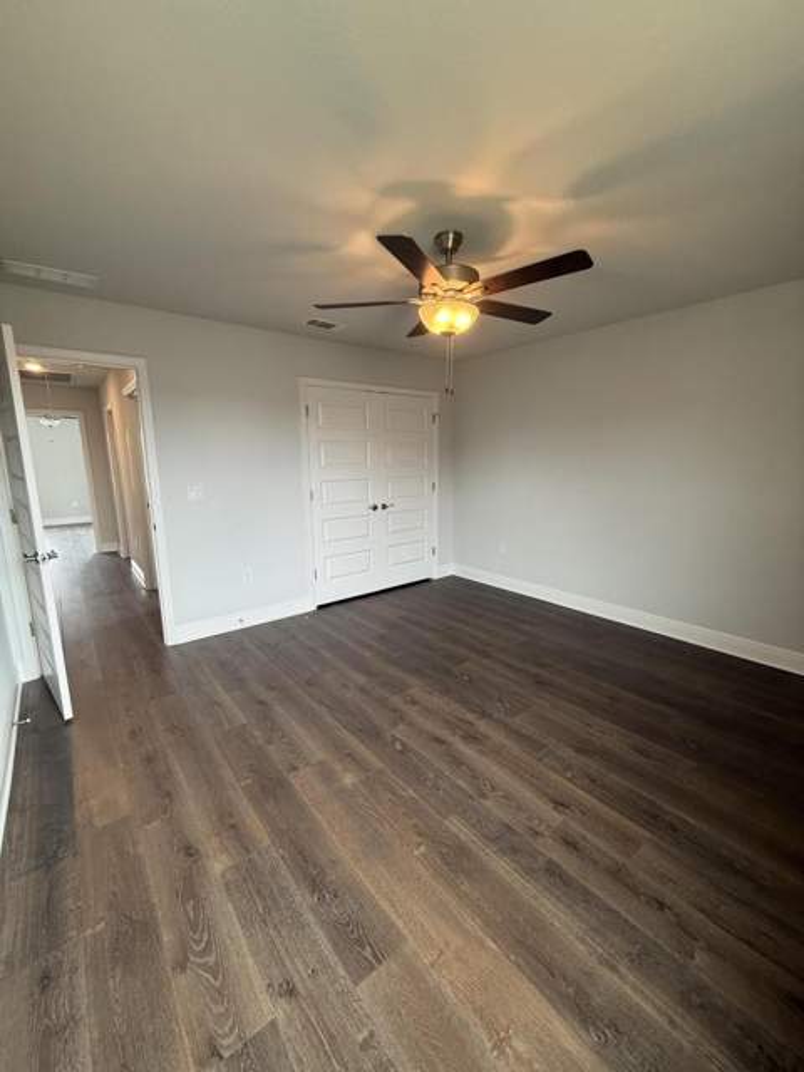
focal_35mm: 14
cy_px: 536
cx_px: 402
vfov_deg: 102.1
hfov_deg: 85.7
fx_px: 434
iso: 200
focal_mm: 2.22
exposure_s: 1/99
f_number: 2.2
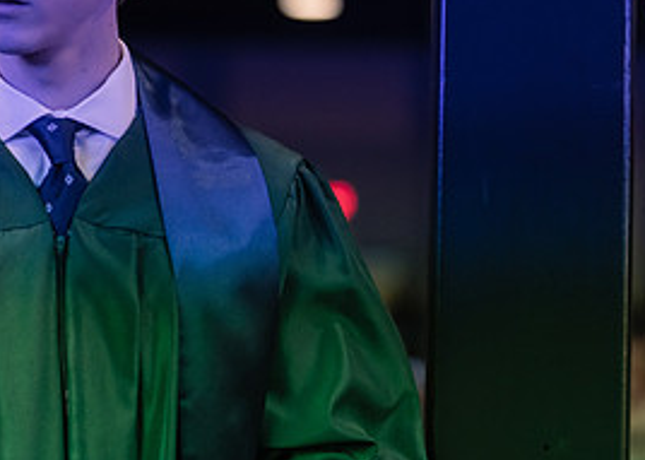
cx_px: 96
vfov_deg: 12.4
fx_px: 2105
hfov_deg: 17.2
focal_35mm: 115
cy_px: 157
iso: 1250
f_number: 1.2
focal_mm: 50
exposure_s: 1/500
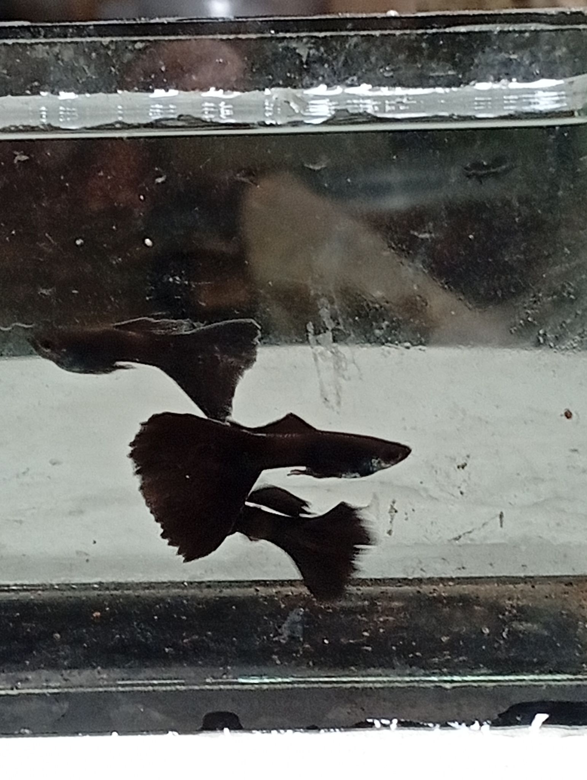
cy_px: 390
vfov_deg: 18.2
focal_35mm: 108
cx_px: 294
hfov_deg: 13.7
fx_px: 2436
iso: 198
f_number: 1.8
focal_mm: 3.98
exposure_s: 1/40
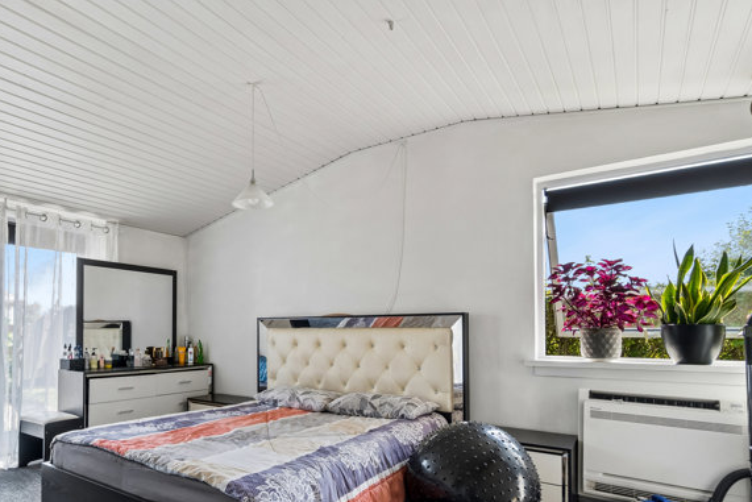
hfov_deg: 79.2
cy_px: 329
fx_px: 439
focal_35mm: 21
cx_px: 266
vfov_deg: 58.4
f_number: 8
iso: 200
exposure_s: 1/30
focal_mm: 10
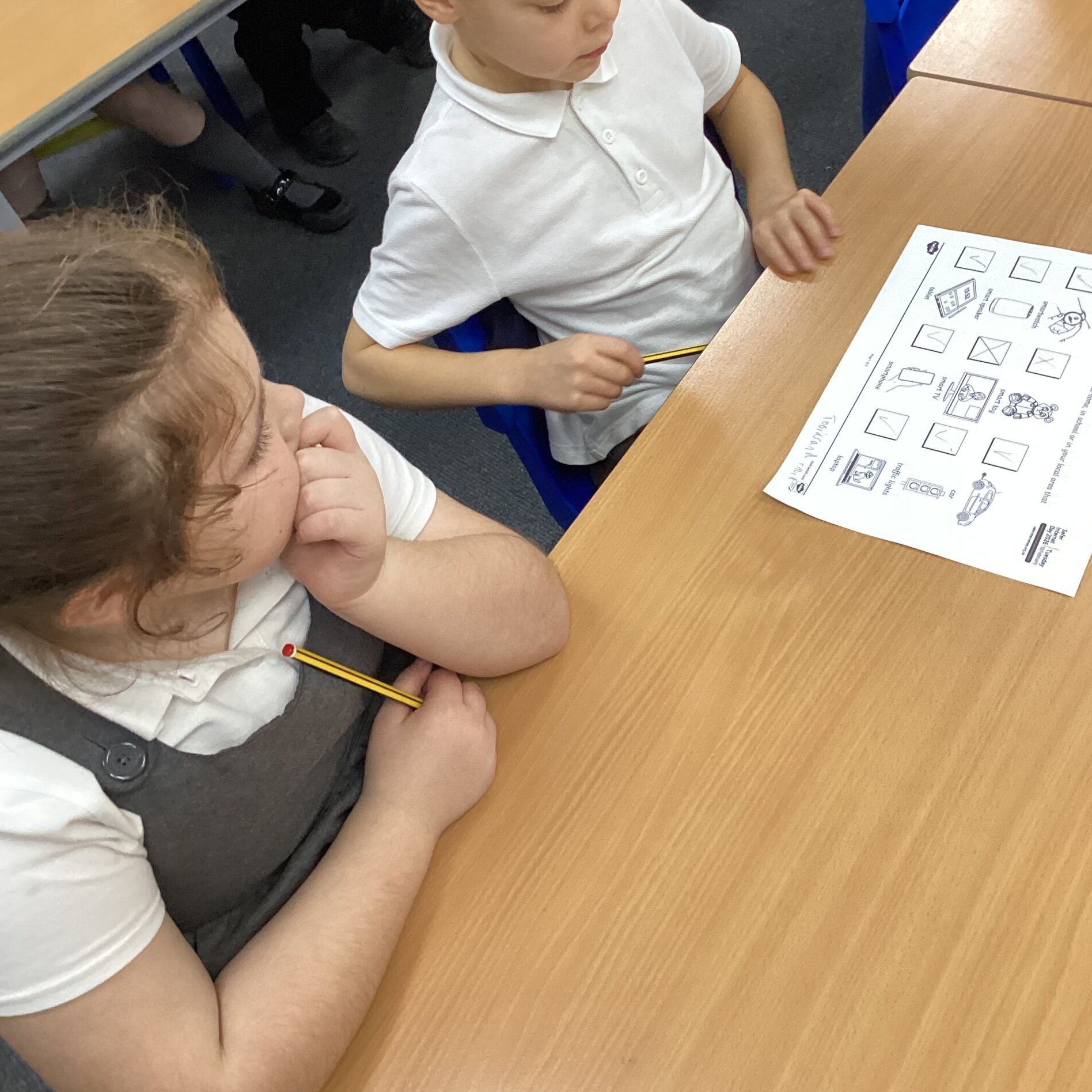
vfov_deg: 44.7
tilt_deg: -48.0
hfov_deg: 44.9
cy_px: 429
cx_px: 552
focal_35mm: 37
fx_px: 1321
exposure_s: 1/50
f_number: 2.4
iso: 160
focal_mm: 3.3
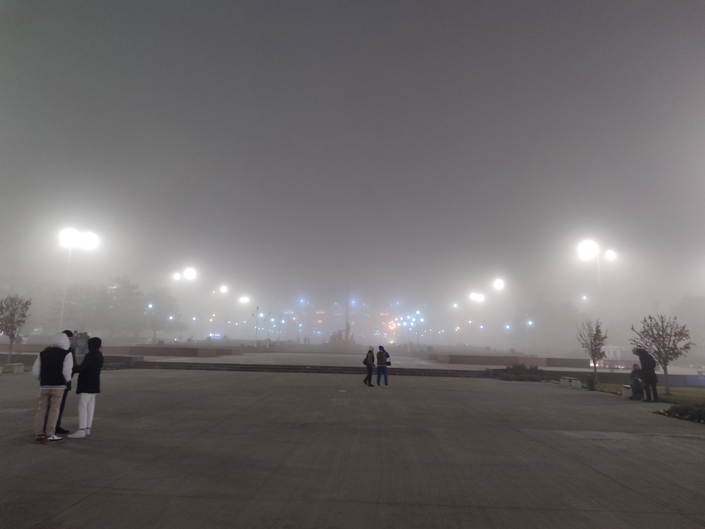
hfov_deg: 69.4
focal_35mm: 25
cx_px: 352
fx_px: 509
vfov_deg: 54.9
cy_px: 264
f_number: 1.89
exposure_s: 1/20
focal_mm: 5.95
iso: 843
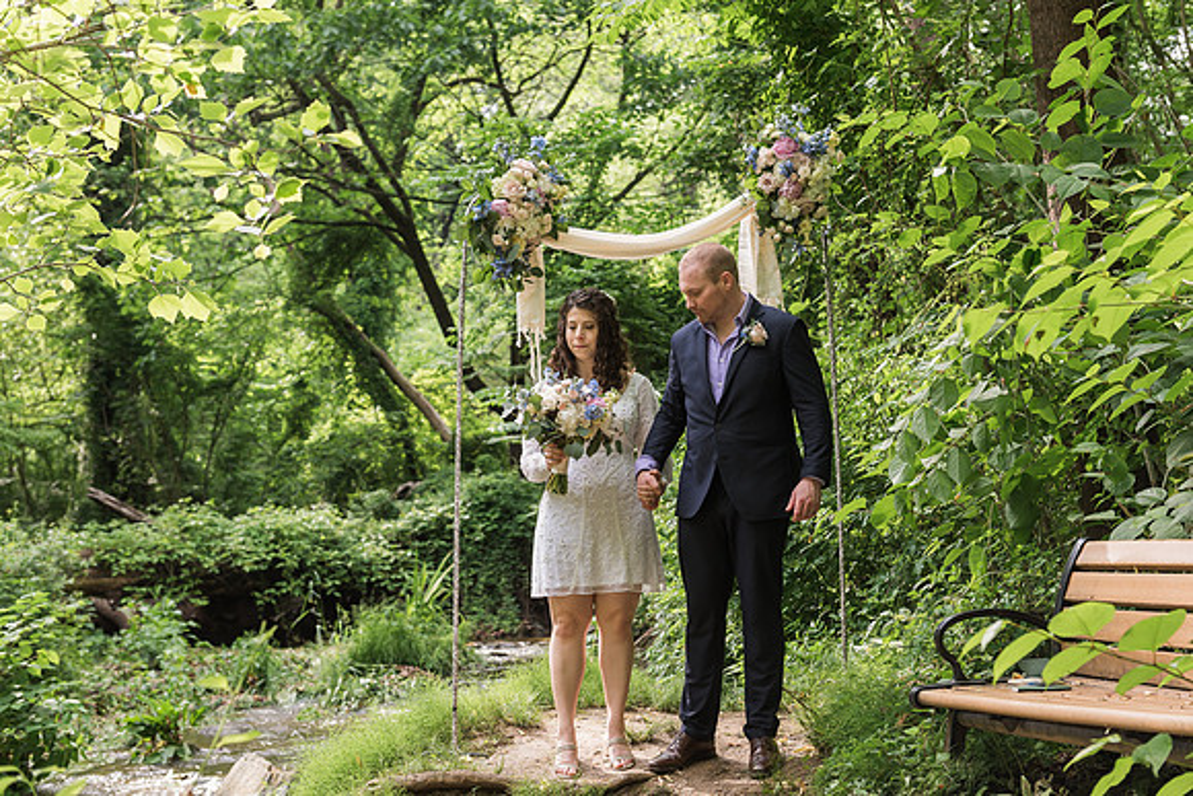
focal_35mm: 53
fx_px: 1770
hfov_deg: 37.2
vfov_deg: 25.3
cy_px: 385
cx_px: 597
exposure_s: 1/200
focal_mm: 50
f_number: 4
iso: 200
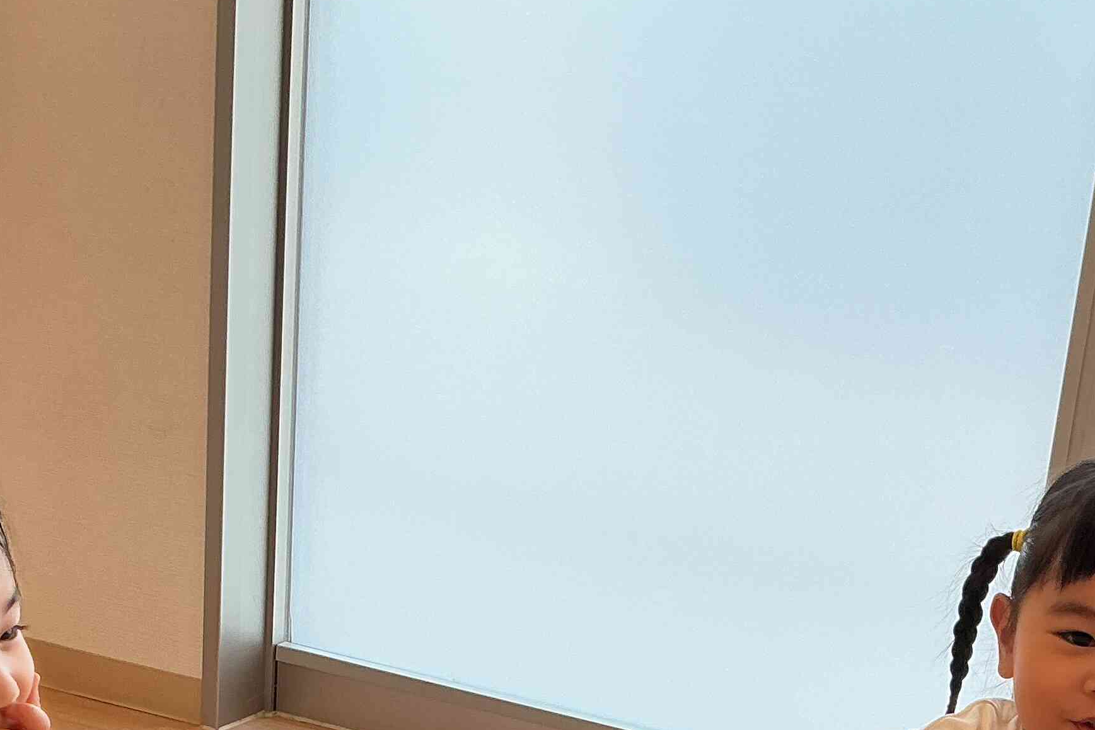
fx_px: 2129
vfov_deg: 18.7
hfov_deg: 28.2
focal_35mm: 70
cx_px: 884
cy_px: 813
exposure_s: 1/259
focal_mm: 3
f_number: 1.8
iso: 25
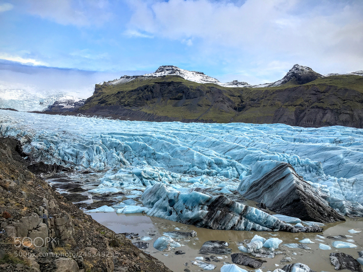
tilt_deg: -0.1
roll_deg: -0.8
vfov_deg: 48.2
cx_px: 182
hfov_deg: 61.7
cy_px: 136
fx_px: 304
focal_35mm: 29
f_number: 2.2
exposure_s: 1/339
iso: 25
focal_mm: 4.15
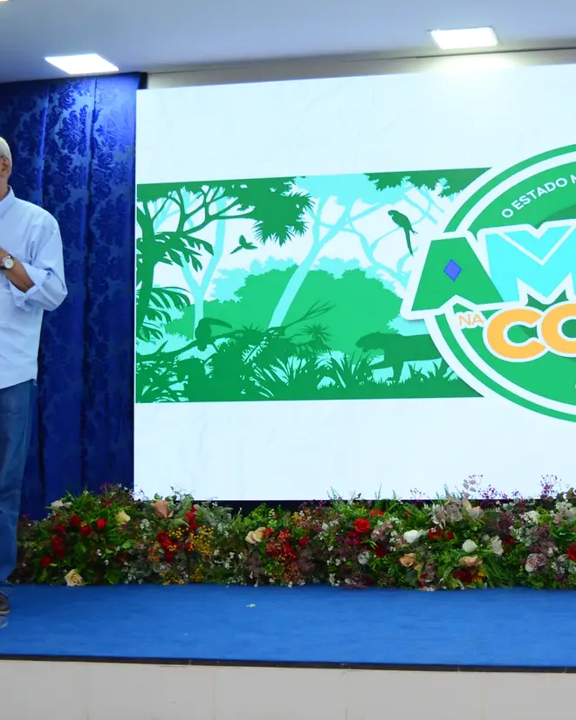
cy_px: 352
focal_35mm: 62
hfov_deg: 24.3
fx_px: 1321
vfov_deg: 30.5
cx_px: 442
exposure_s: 1/100
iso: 1000
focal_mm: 26
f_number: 5.6
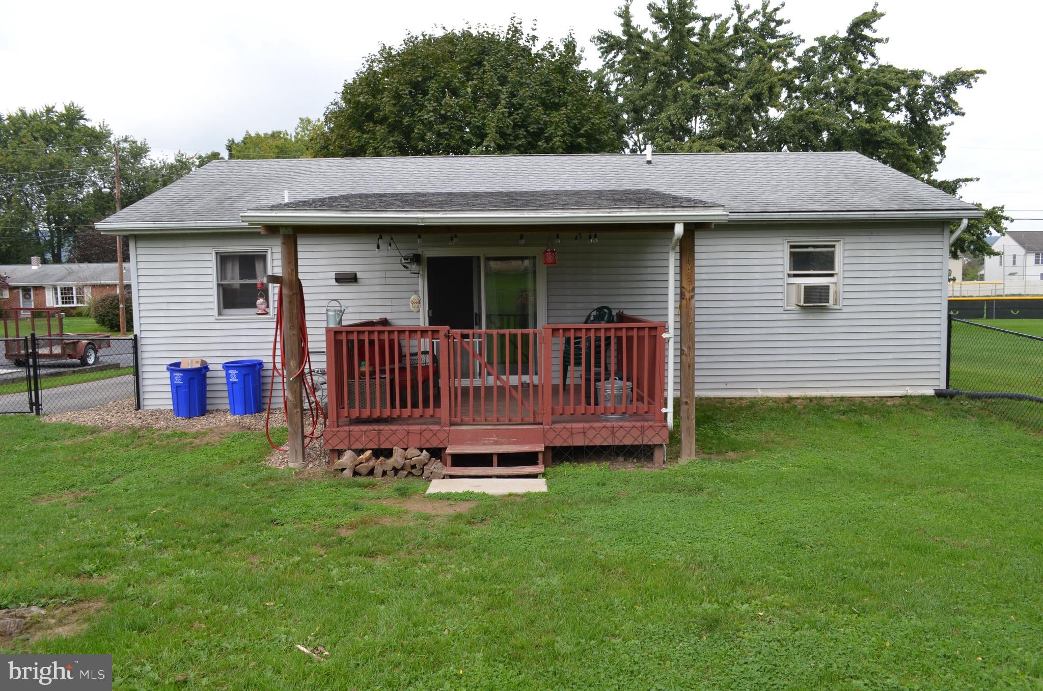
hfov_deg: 67.5
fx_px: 781
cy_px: 346
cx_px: 522
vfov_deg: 47.7
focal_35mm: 27
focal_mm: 18
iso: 200
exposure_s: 1/200
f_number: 7.1
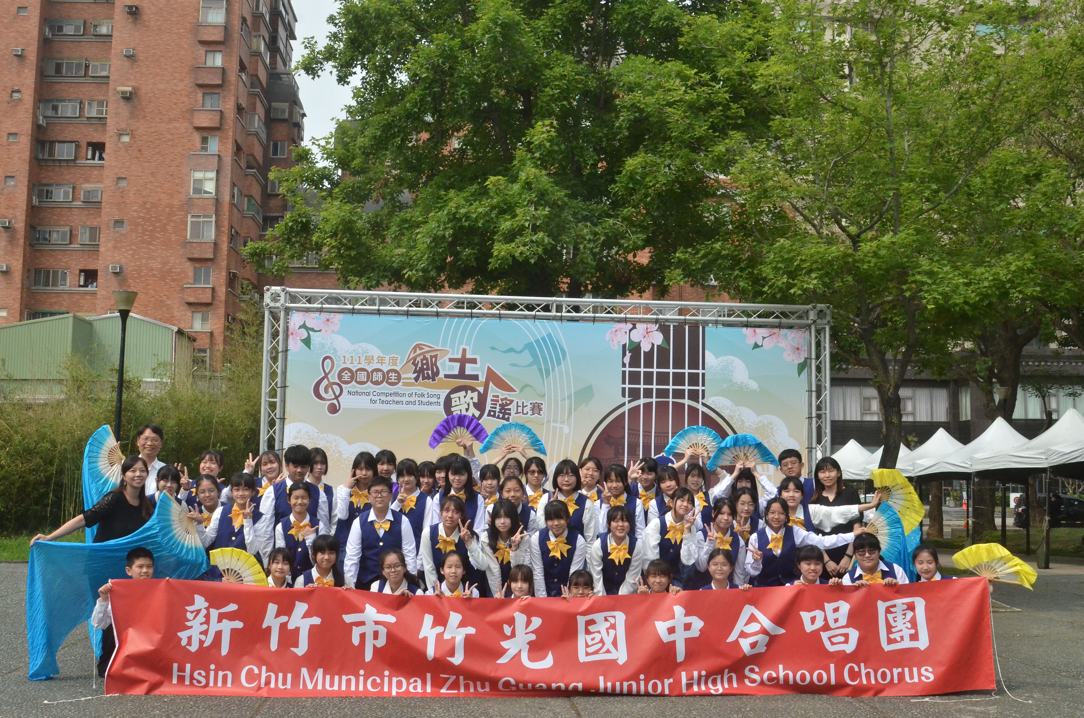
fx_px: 1082
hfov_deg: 53.2
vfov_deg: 36.7
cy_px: 359
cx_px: 542
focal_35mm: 36
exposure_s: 1/1600
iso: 1600
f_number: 13
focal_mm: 24
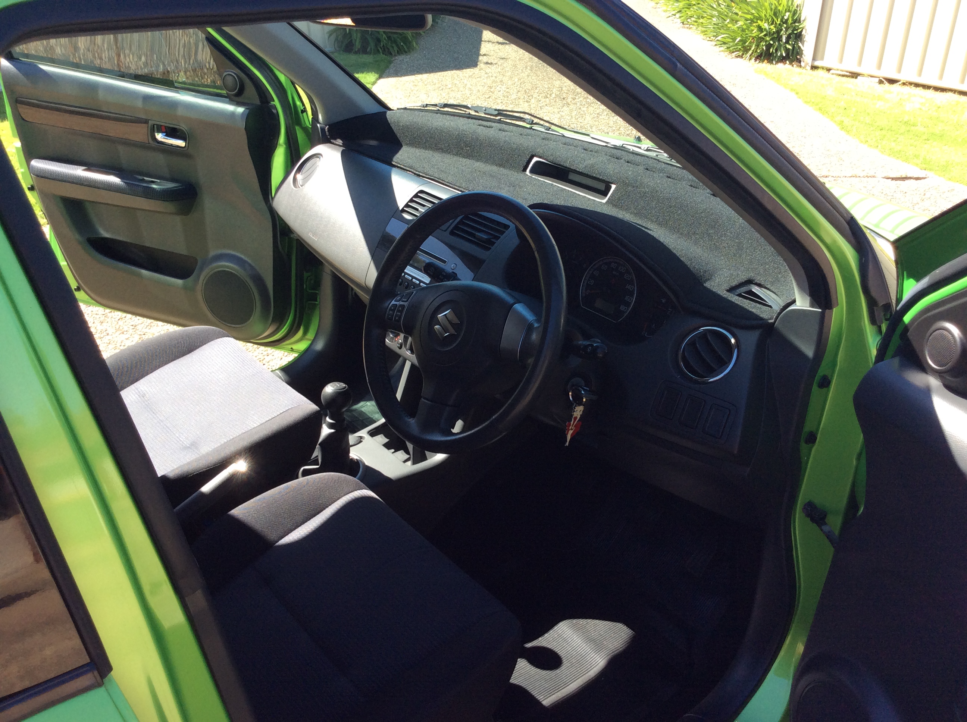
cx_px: 484
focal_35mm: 32
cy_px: 361
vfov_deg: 44.1
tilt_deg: -25.8
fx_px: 893
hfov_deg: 56.9
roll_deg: +1.8
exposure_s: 1/318
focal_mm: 3.3
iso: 32
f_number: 2.4
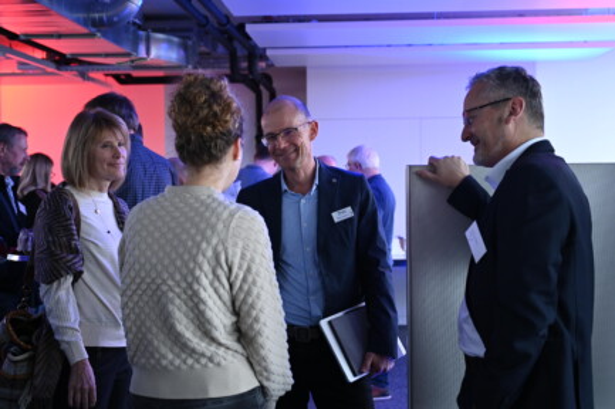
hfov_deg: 41.9
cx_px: 308
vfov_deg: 28.6
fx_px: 802
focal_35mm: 47
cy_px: 204
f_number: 4
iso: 2000
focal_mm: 47
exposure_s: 1/80
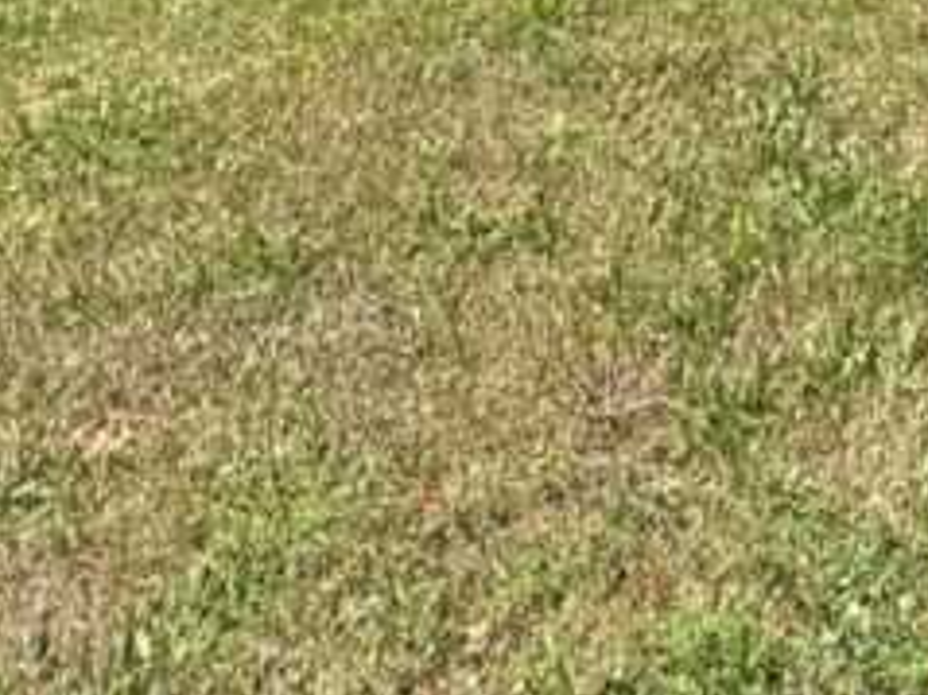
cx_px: 1103
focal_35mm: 60
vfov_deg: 16.5
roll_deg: +1.0
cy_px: -792
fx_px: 1608
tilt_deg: +12.0
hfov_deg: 28.2
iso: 64
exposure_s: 1/1464
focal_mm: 2.22
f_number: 2.2
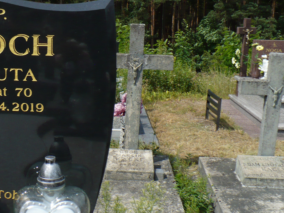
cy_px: 126
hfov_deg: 30.9
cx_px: 56
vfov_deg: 24.0
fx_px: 501
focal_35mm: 61
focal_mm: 6.1
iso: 100
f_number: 8
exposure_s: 1/200
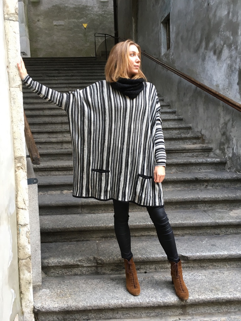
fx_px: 269
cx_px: 120
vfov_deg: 61.7
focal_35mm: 29
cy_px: 160
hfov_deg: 48.2
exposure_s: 1/33
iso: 80
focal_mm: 4.15
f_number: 2.2
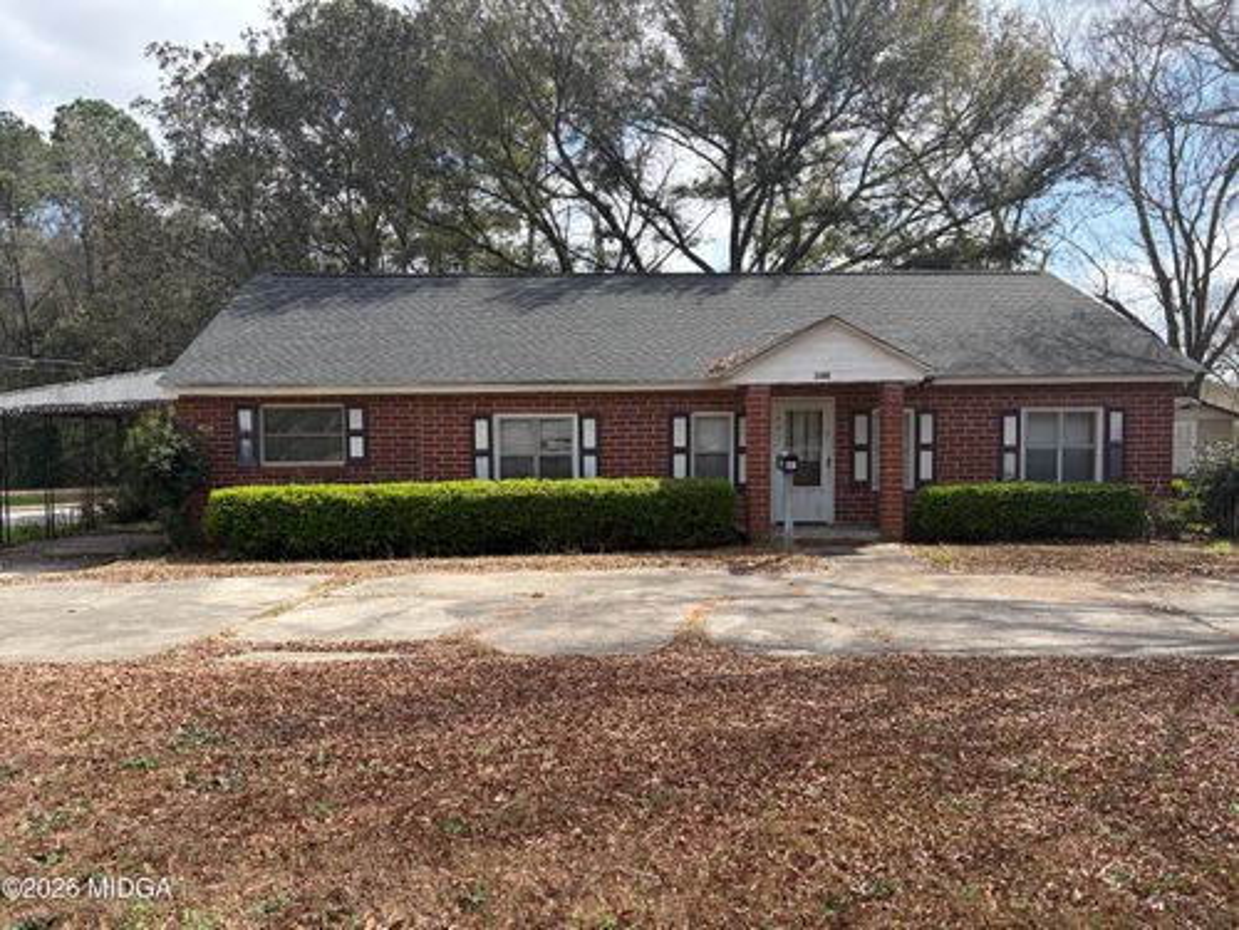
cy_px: 465
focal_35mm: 26
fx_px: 931
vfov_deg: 53.1
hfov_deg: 67.3
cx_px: 620
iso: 64
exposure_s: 1/2451
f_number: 1.6
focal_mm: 5.96
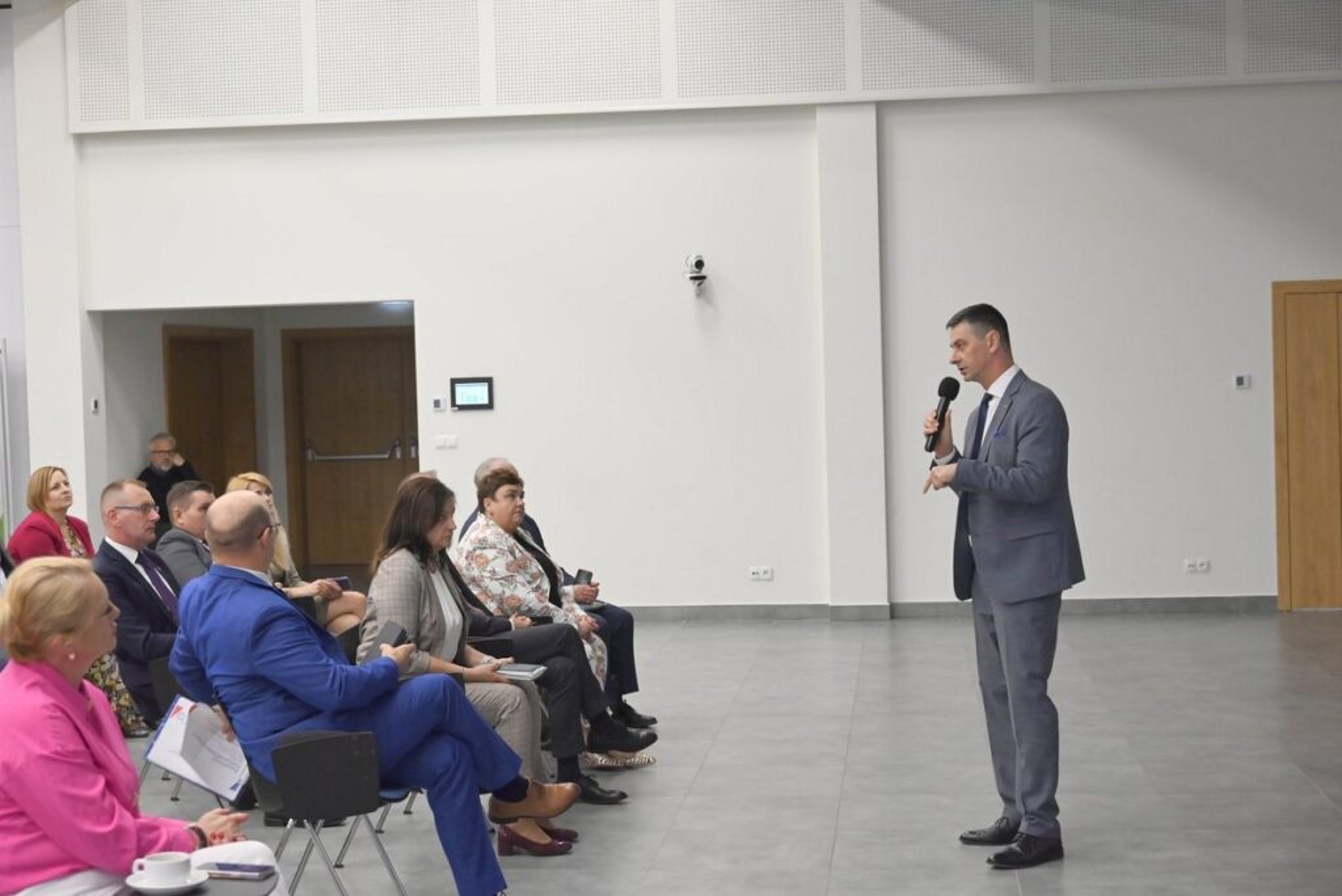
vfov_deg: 26.0
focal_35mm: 52
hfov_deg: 38.2
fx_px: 1939
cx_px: 671
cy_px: 448
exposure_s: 1/125
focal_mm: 52
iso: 2200
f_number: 5.6
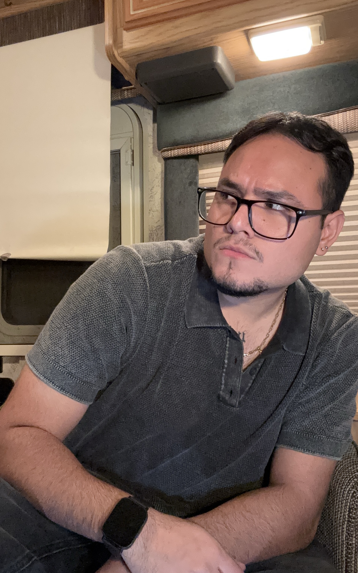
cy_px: 287
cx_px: 161
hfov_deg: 39.4
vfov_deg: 59.7
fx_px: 500
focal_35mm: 32
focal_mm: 2.69
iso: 400
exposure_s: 1/30
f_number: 1.9
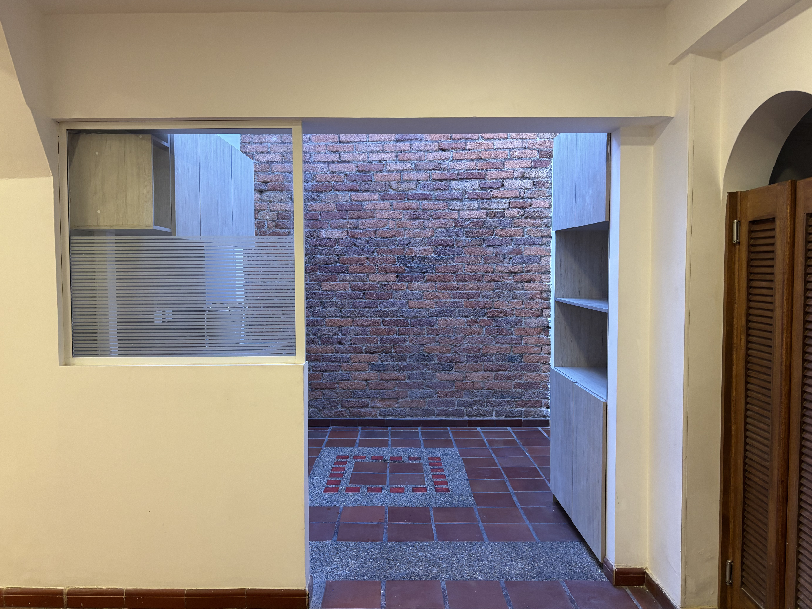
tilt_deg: -1.4
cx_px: 392
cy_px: 302
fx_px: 633
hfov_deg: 65.3
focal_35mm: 27
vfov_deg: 51.4
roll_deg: -0.1
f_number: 1.6
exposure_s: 1/60
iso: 160
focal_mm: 5.96
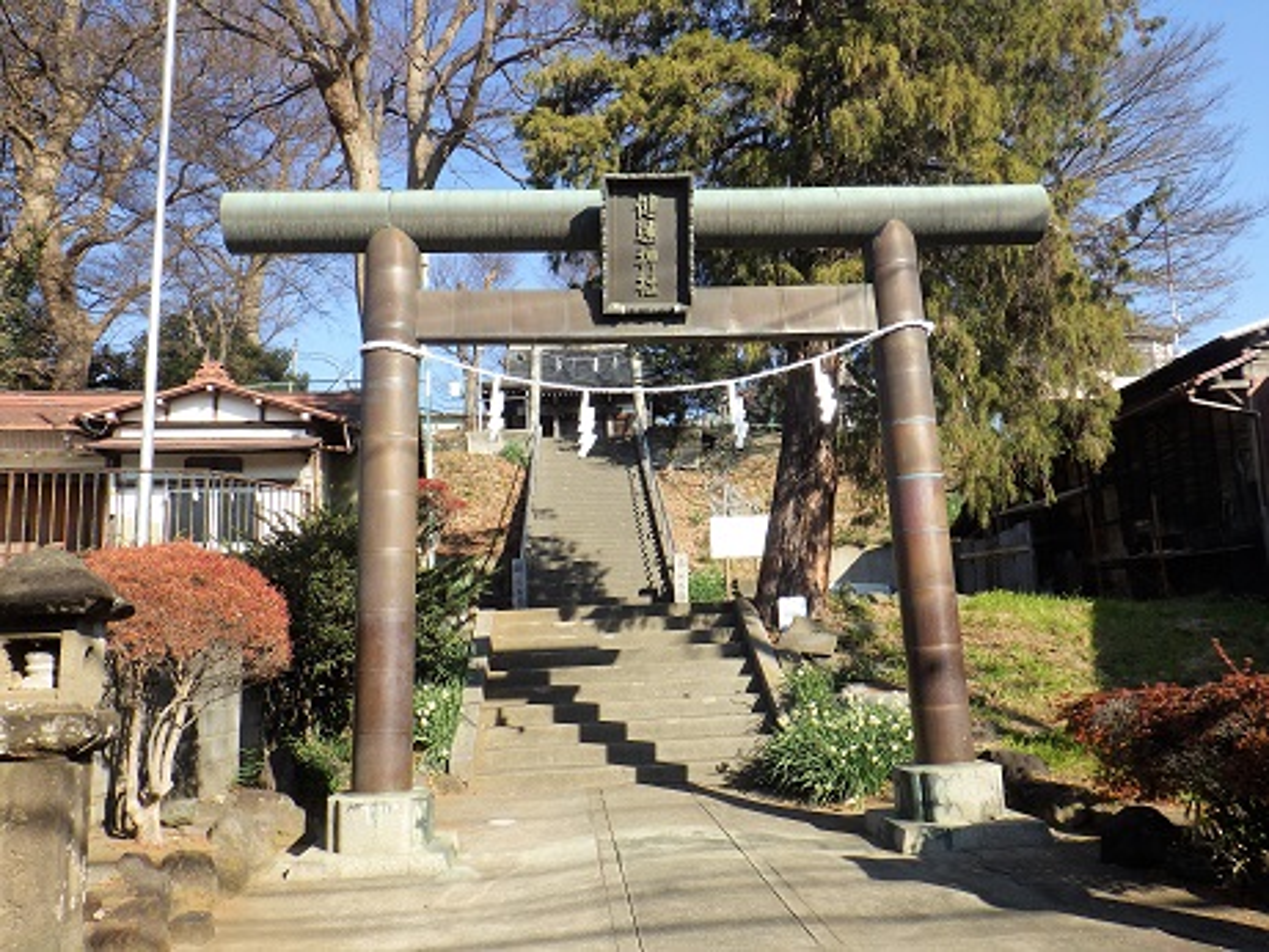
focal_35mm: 28
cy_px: 476
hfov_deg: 63.4
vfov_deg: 49.8
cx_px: 634
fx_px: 1027
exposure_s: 1/400
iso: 125
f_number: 4.2
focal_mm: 5
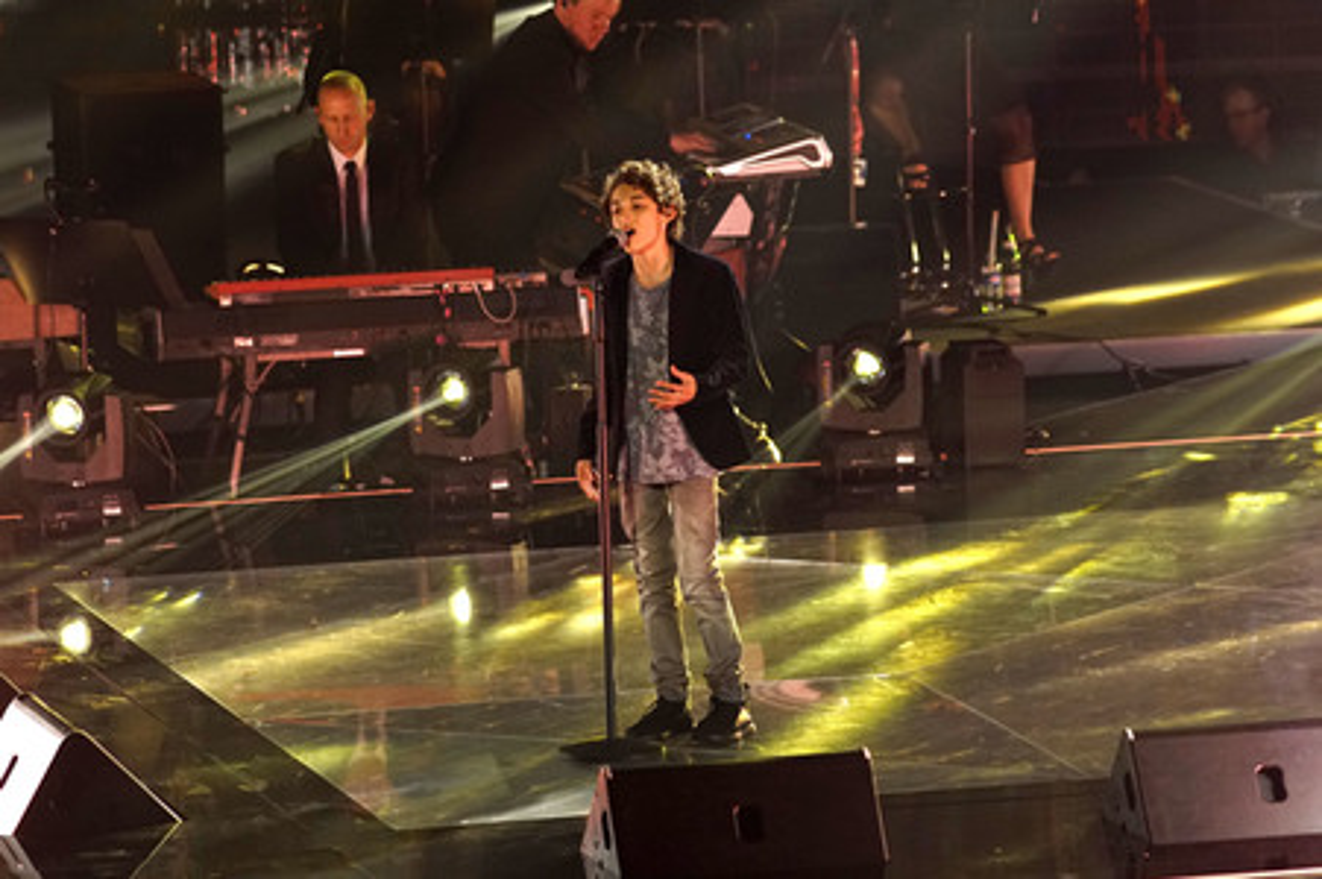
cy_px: 440
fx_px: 7339
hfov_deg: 10.3
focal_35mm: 200
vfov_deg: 6.9
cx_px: 661
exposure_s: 1/200
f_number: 4
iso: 1600
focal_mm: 200
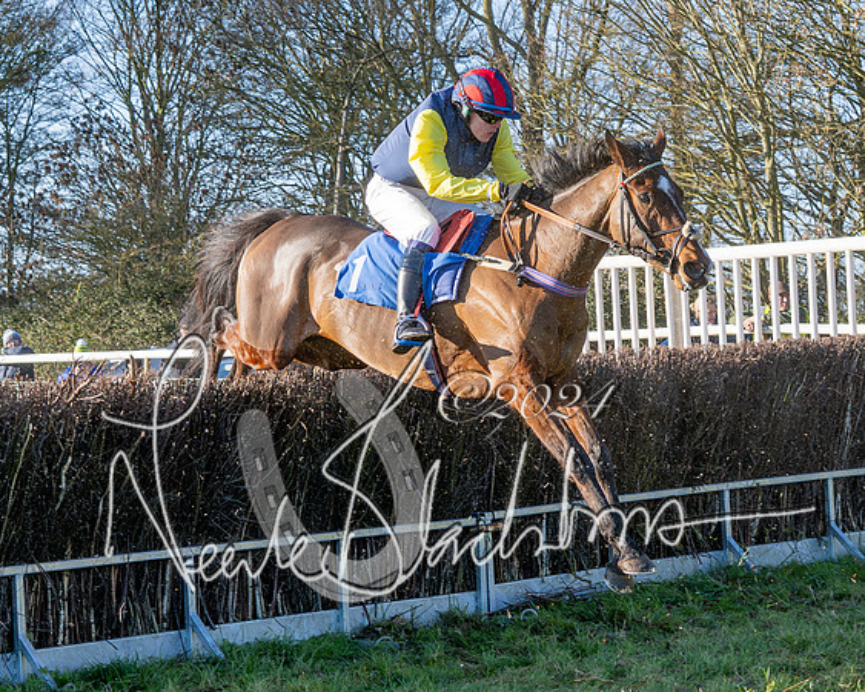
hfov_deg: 18.1
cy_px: 343
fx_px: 2708
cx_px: 367
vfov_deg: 14.5
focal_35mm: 106
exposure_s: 1/1250
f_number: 5
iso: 400
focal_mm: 35
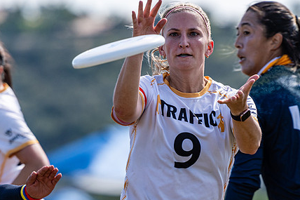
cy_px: 162
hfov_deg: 3.5
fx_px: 4865
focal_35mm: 584
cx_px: 193
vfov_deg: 2.4
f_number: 3.2
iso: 100
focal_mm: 200
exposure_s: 1/1600
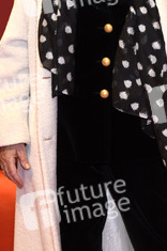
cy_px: 45
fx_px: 1249
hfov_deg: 7.6
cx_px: 106
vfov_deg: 11.5
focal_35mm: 179
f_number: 3.2
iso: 640
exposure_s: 1/500
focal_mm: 70
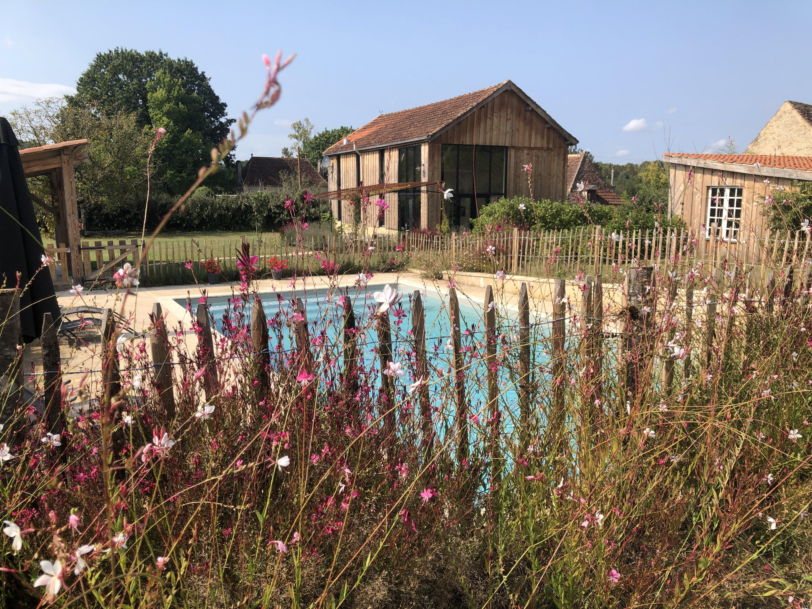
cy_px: 304
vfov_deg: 49.7
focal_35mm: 28
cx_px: 406
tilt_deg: -9.3
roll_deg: +0.7
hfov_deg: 63.4
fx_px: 657
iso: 20
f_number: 1.8
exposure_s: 1/1675
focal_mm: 4
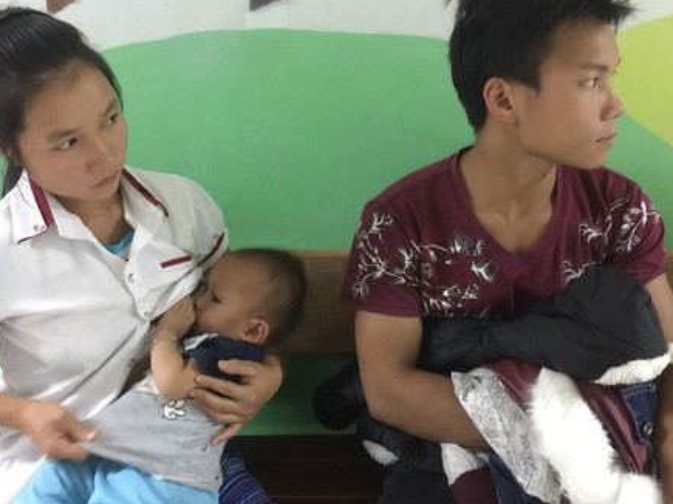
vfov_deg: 39.6
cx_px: 289
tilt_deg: -12.2
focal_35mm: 36
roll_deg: -0.5
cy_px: 216
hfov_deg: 51.2
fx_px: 700
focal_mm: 4.15
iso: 125
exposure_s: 1/4
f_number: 2.2
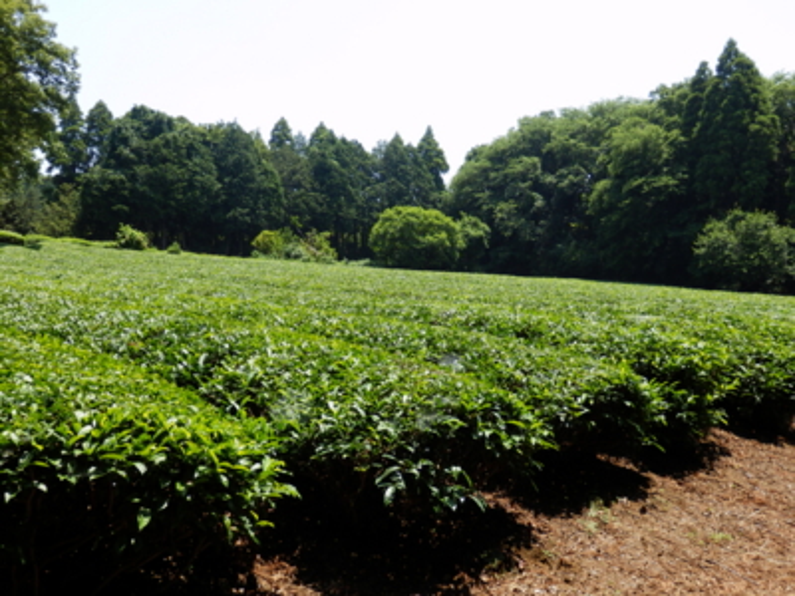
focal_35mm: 33
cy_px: 298
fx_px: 758
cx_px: 398
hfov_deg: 55.4
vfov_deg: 42.9
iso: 80
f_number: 3.4
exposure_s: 1/400
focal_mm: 6
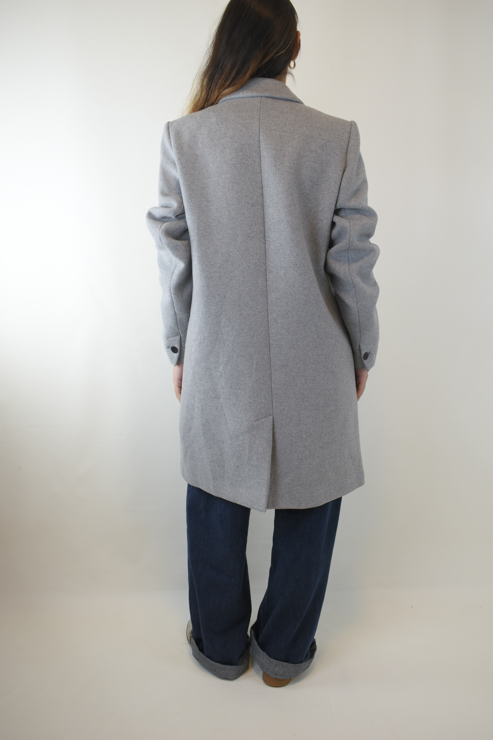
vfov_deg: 57.2
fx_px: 678
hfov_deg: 40.0
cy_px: 370
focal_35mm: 33
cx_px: 246
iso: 400
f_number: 5
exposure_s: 1/100
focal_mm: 22
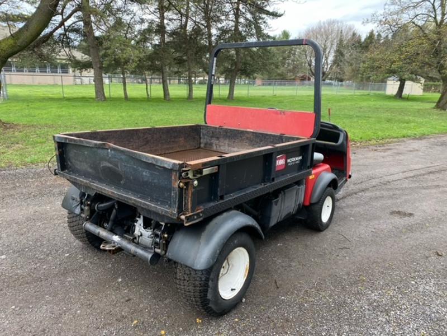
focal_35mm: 26
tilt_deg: -7.7
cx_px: 224
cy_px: 168
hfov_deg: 67.3
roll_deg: -2.2
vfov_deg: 53.1
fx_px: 336
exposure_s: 1/122
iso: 32
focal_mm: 4.25
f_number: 1.8
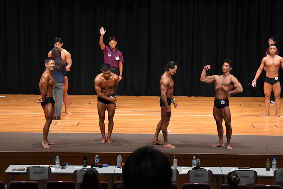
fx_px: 966
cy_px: 94
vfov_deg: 11.1
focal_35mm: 123
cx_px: 142
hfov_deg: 16.7
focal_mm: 82
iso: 4000
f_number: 5.6
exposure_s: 1/400
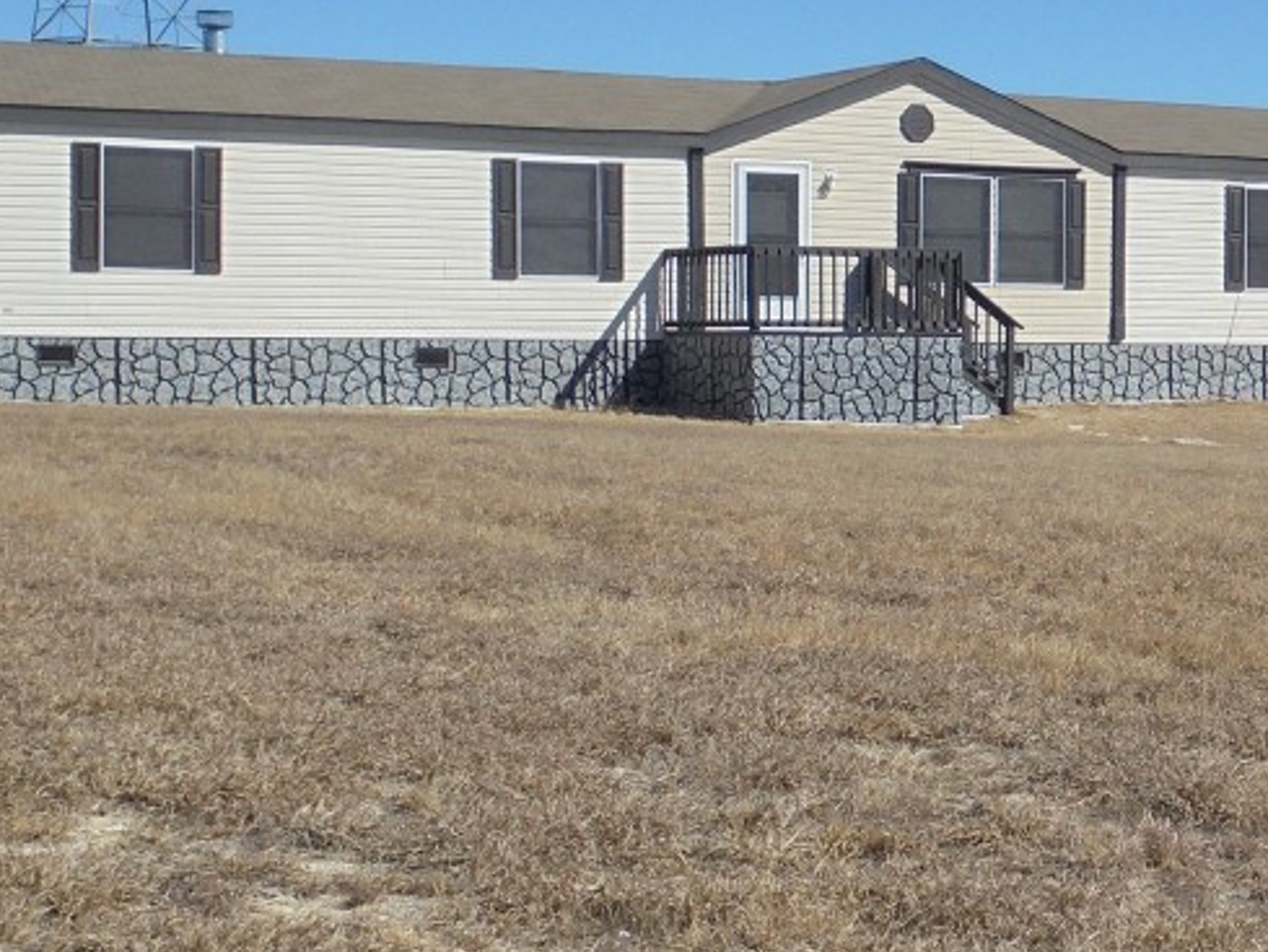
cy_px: 529
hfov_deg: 21.4
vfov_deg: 16.4
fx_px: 3298
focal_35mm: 90
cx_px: 1105
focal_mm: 7.8
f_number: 14.1
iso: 100
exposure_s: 1/100
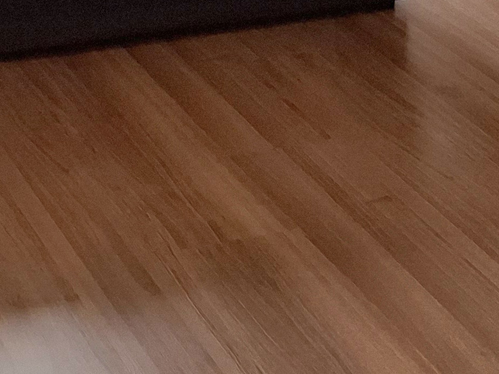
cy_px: -609
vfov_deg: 11.3
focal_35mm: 102
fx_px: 1470
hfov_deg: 17.8
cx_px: -181
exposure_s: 1/137
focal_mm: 5.54
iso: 50
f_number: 1.8
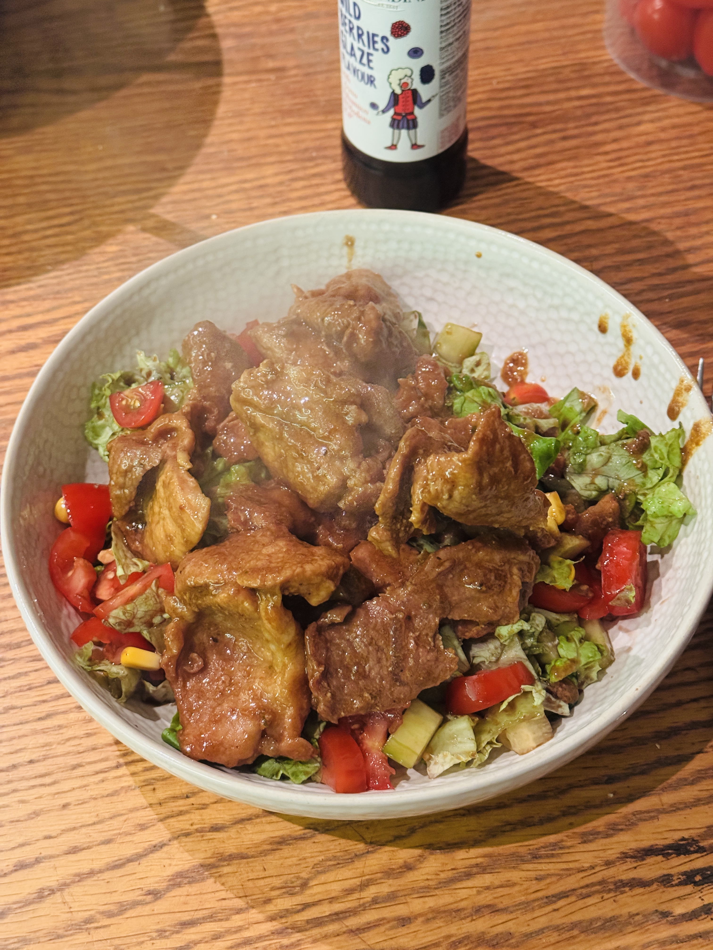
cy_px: 475
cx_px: 356
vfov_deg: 39.7
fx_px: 1318
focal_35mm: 48
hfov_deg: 30.3
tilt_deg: -53.9
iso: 640
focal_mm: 6.76
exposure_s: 1/25
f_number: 1.78
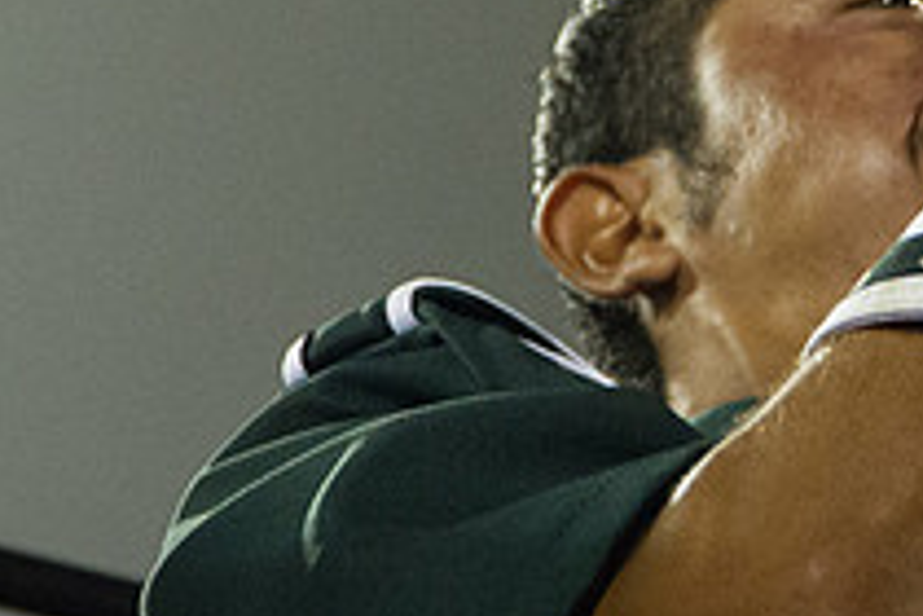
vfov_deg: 3.8
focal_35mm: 359
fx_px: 9204
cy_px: 48
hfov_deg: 5.7
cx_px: 997
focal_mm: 100
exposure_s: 1/125
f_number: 5.6
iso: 12800
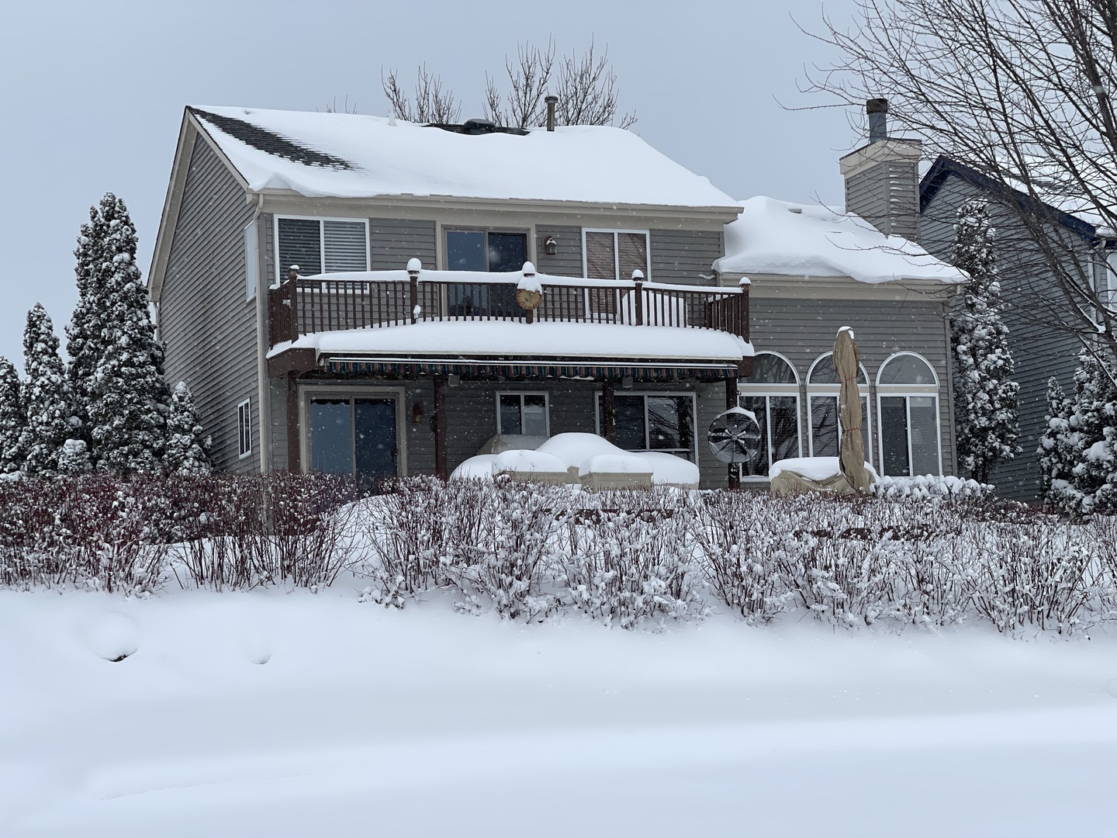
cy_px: 419
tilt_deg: +5.6
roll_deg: +2.2
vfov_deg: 22.9
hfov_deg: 30.3
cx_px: 558
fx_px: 2065
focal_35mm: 64
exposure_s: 1/1325
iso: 20
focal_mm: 7.5
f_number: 2.2
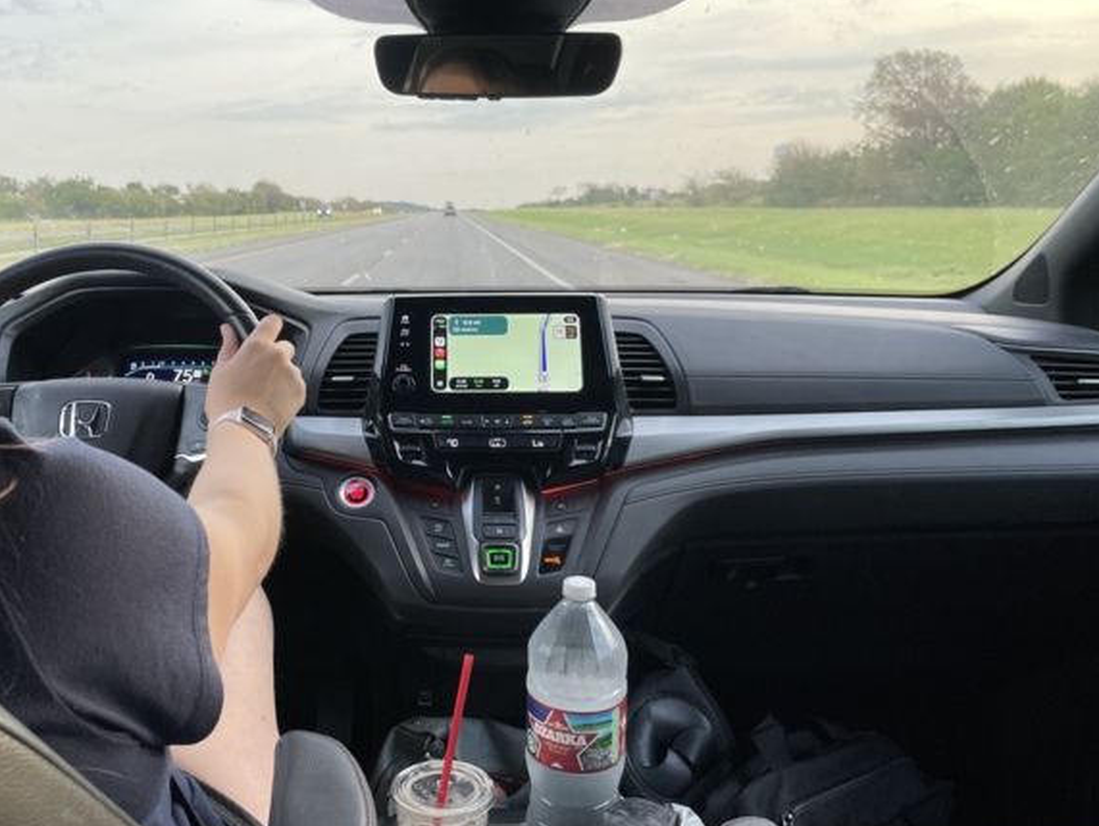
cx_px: 447
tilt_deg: -11.6
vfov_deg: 43.0
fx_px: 1048
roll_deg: +0.8
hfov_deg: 55.0
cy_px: 385
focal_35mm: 33
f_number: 1.6
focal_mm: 4.2
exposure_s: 1/121
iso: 40
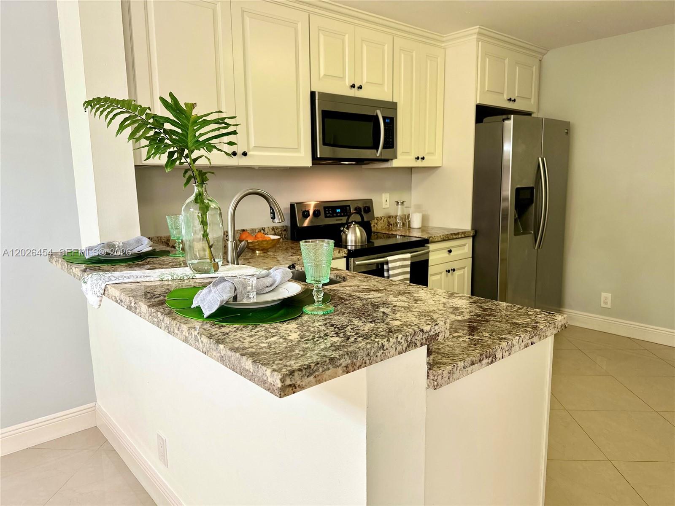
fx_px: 468
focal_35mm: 24
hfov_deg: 71.6
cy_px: 253
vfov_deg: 56.8
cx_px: 338
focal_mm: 6.86
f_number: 1.78
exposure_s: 1/60
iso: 125
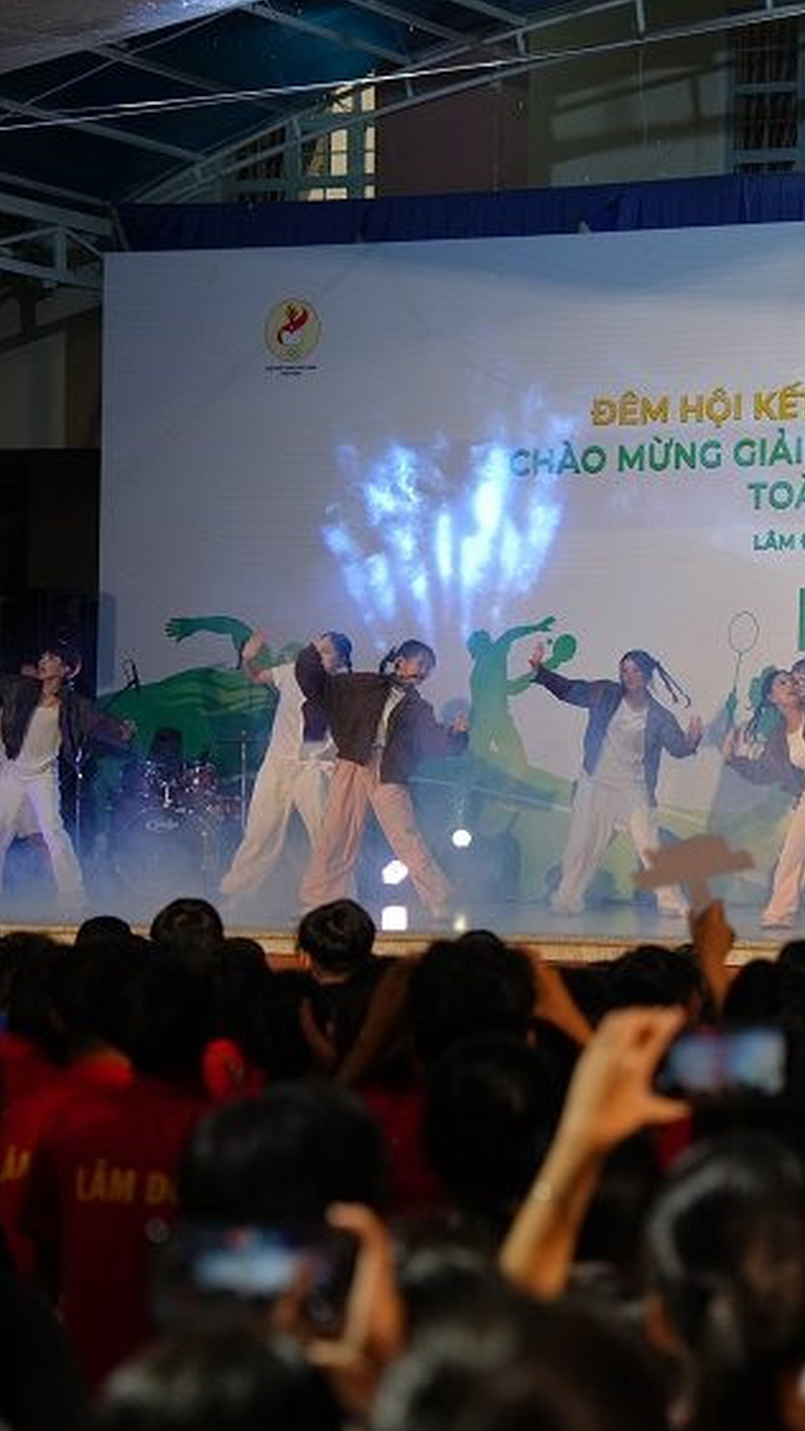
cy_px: 718
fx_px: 3910
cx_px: 917
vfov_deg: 20.8
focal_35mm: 103
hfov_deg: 11.6
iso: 1600
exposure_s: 1/320
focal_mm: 65
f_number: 2.8
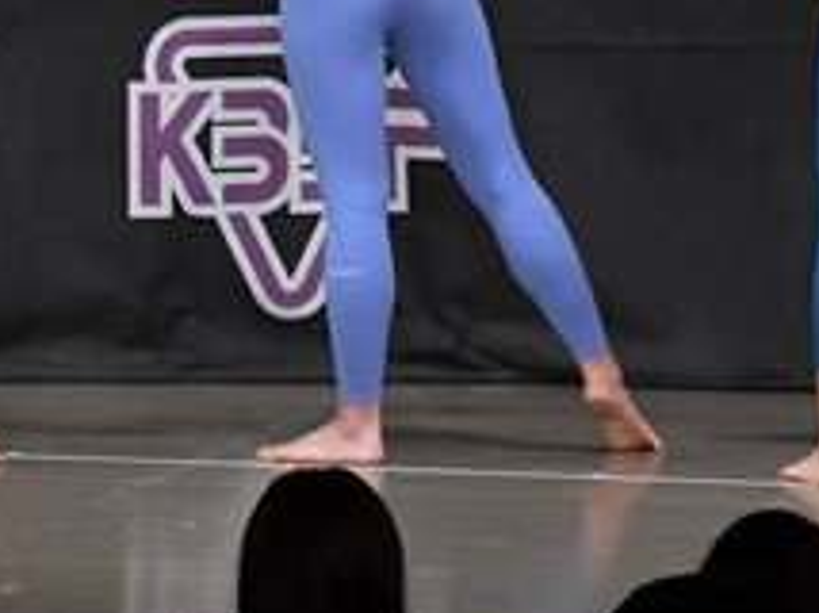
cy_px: 4
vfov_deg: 3.1
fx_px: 11368
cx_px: -6
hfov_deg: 4.1
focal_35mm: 481
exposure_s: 1/400
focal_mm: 92
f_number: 5.6
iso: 3200
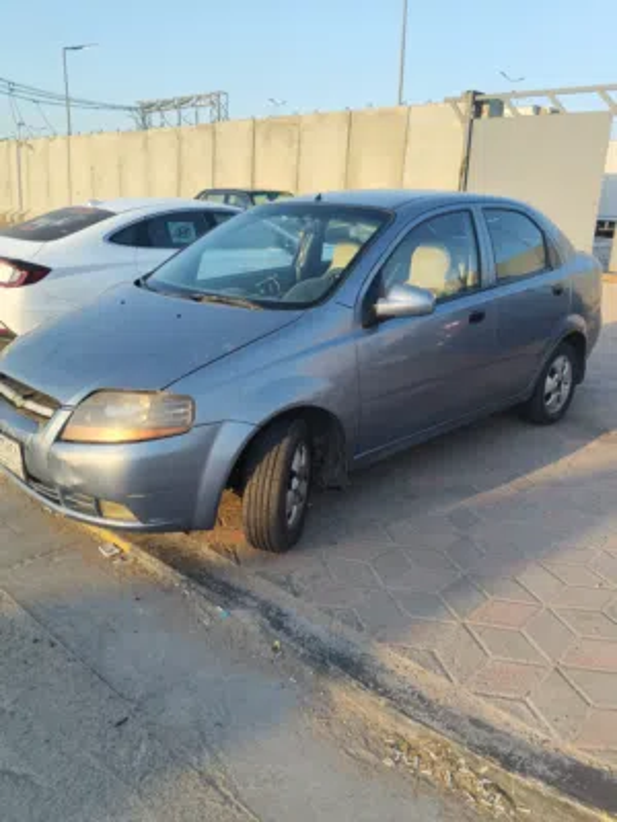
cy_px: 411
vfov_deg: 73.9
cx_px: 308
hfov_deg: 58.9
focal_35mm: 23
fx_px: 547
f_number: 1.6
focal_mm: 4.09
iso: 50
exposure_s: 1/192
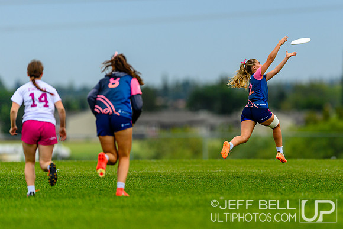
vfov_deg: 2.3
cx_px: 246
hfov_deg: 3.4
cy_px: 116
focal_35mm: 609
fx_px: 5803
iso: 100
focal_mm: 400
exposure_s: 1/1250
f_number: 3.2
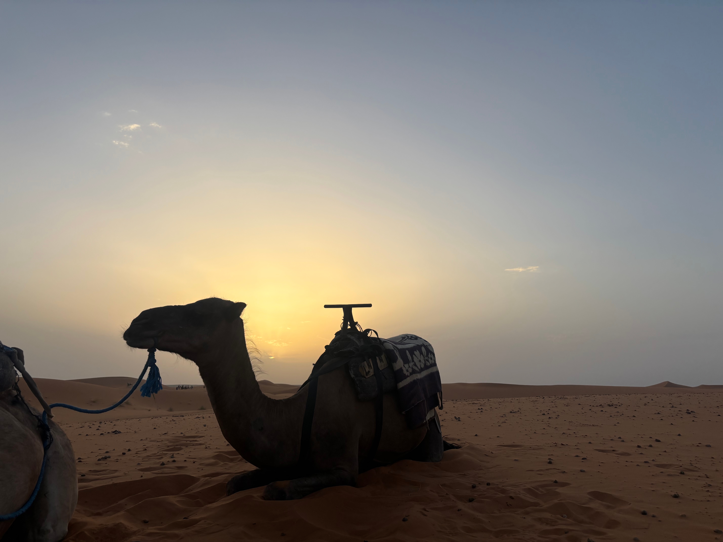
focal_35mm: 26
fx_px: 543
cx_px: 362
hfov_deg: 67.3
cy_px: 271
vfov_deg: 53.1
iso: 50
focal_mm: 5.96
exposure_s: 1/1642
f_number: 1.6
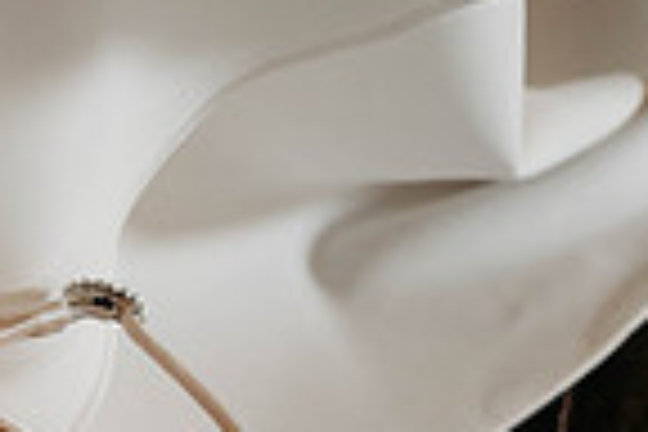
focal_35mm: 141
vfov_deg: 9.3
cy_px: 770
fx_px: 2538
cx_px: -32
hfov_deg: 14.3
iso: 1000
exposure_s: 1/200
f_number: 4
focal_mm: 35
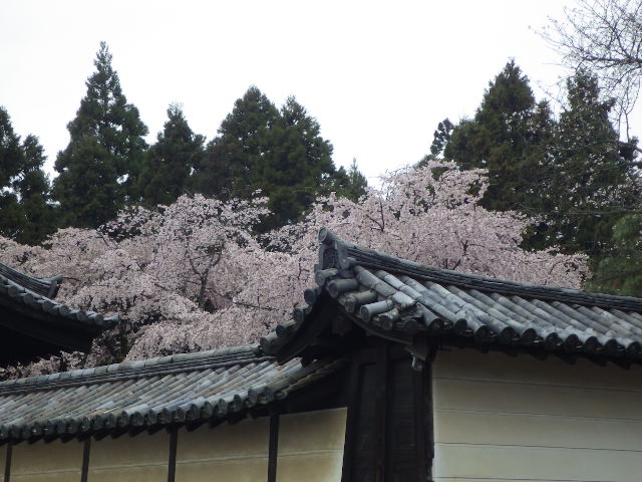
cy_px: 241
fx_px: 1855
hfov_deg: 19.6
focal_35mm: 100
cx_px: 321
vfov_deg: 14.8
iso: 125
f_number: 4.9
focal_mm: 18
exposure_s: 1/160
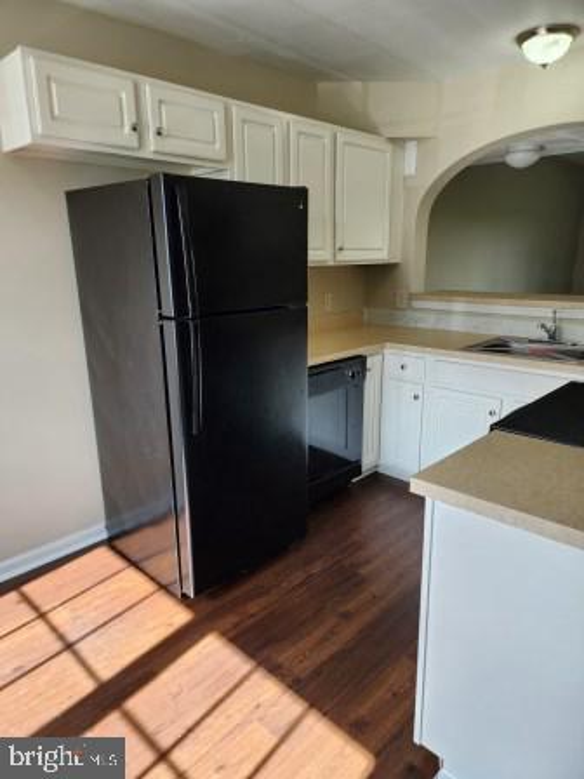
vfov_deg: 73.9
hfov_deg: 58.9
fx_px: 517
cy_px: 390
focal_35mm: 23
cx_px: 292
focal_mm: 6.4
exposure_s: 1/120
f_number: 1.8
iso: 40
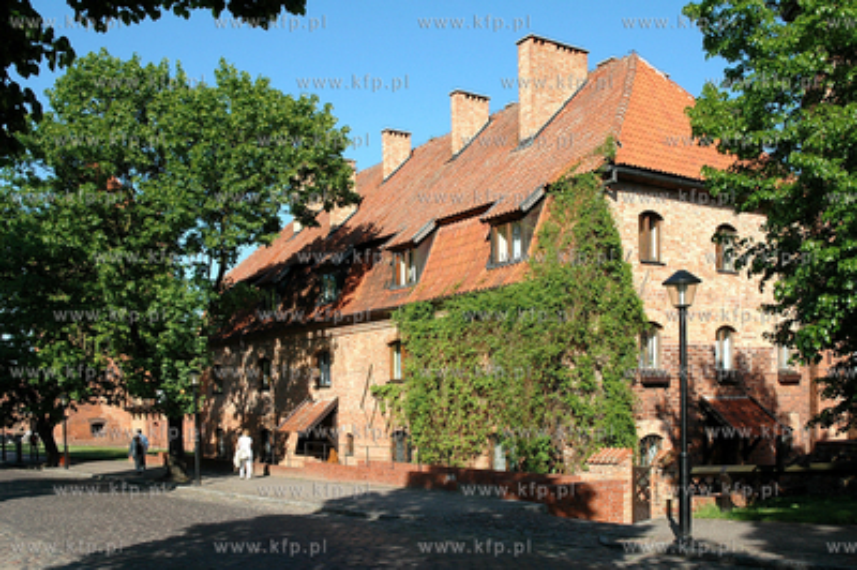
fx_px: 856
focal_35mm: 36
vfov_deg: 36.8
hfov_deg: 53.2
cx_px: 428
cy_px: 285
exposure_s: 1/400
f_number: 8
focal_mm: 24
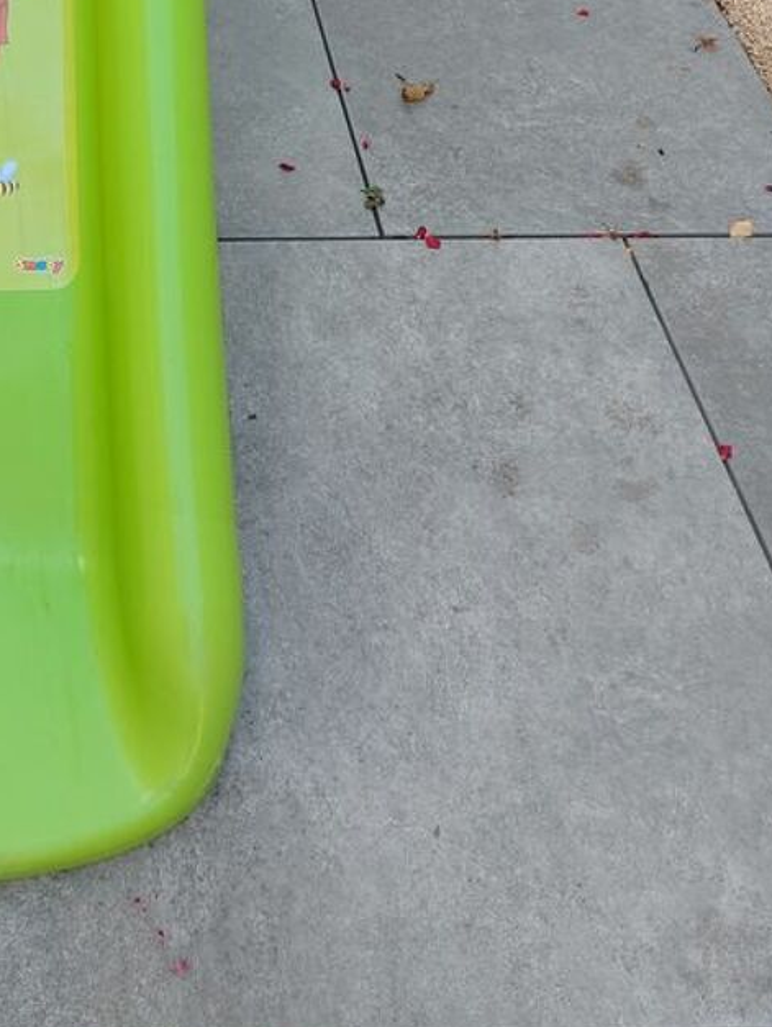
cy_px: 122
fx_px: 1515
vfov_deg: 35.5
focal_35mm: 51
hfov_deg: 26.8
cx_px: -26
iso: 32
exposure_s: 1/102
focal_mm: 5.23
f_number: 1.8
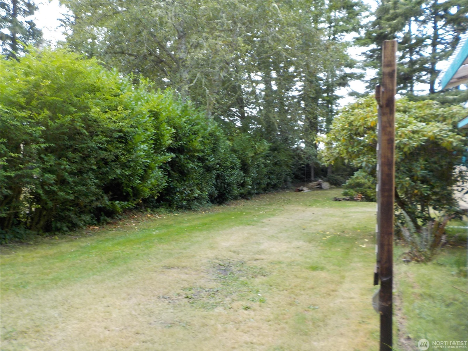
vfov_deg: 46.8
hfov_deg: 60.0
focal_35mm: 30
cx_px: 234
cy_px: 176
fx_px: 406
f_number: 3.3
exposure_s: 1/30
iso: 125
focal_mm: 4.1
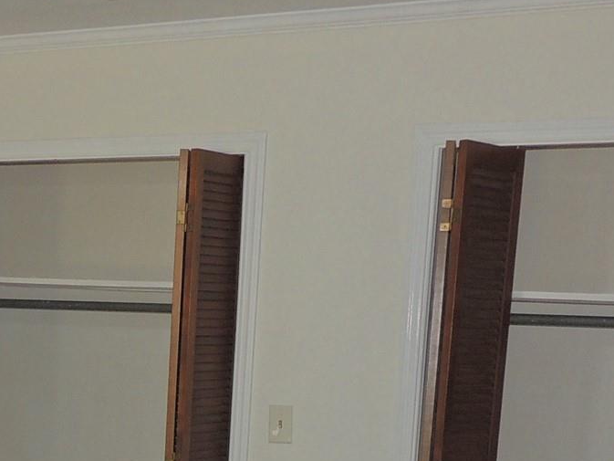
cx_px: 43
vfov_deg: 19.1
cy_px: 546
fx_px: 1295
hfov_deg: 25.7
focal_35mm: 73
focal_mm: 4.3
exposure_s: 1/30
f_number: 3
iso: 200
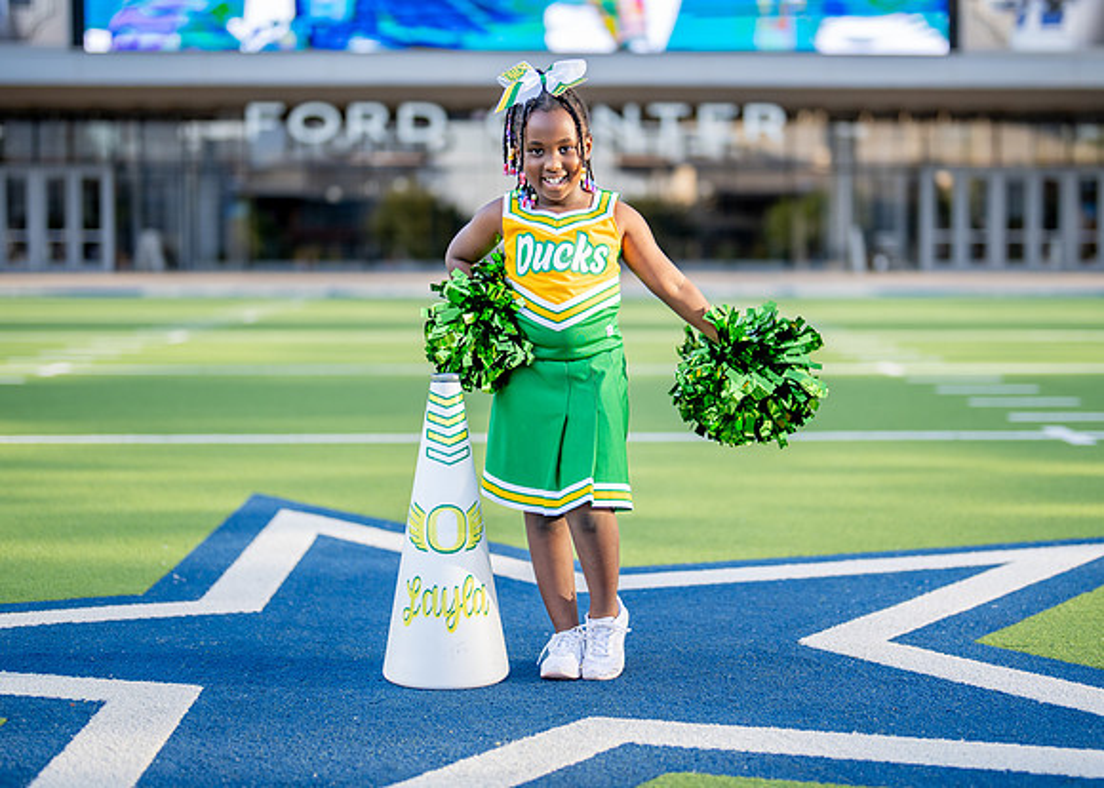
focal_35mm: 64
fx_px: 2001
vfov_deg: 22.3
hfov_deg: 30.8
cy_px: 369
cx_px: 583
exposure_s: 1/2500
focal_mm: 50
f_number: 1.2
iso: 160
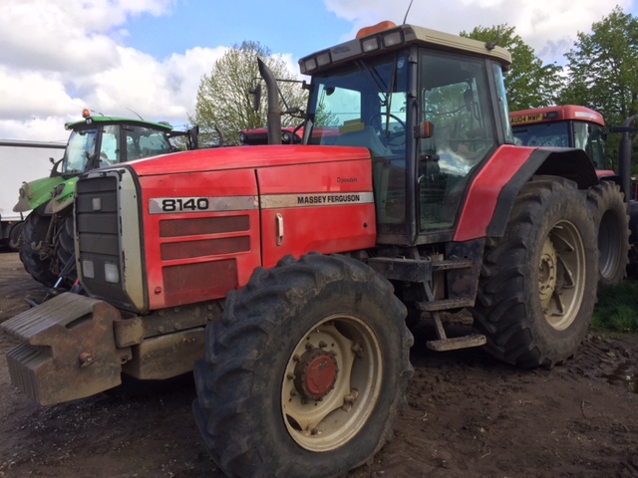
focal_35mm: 29
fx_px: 534
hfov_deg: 61.7
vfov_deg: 48.2
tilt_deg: -4.4
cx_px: 319
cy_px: 239
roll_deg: +1.8
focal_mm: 4.15
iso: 32
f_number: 2.2
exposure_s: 1/791
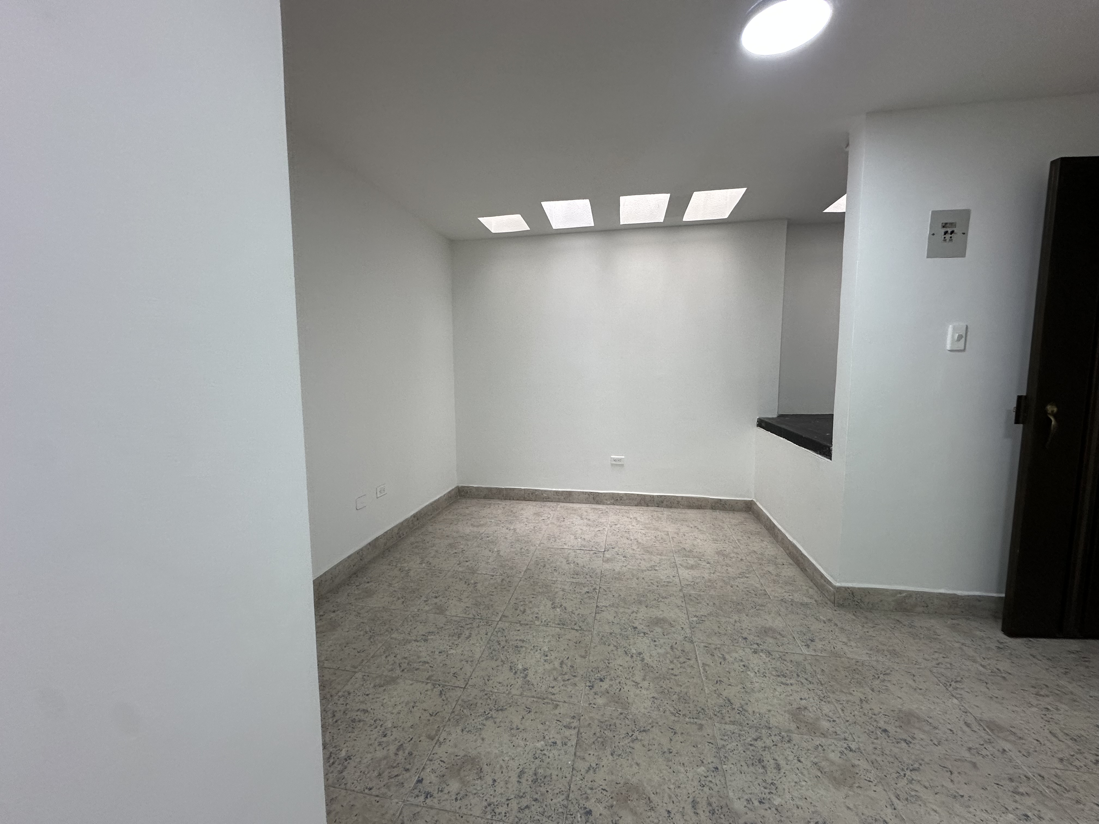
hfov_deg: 102.1
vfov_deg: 85.7
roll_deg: -1.8
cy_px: 412
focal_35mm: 14
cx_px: 550
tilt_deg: -2.5
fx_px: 444
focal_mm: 2.22
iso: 160
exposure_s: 1/120
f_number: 2.2
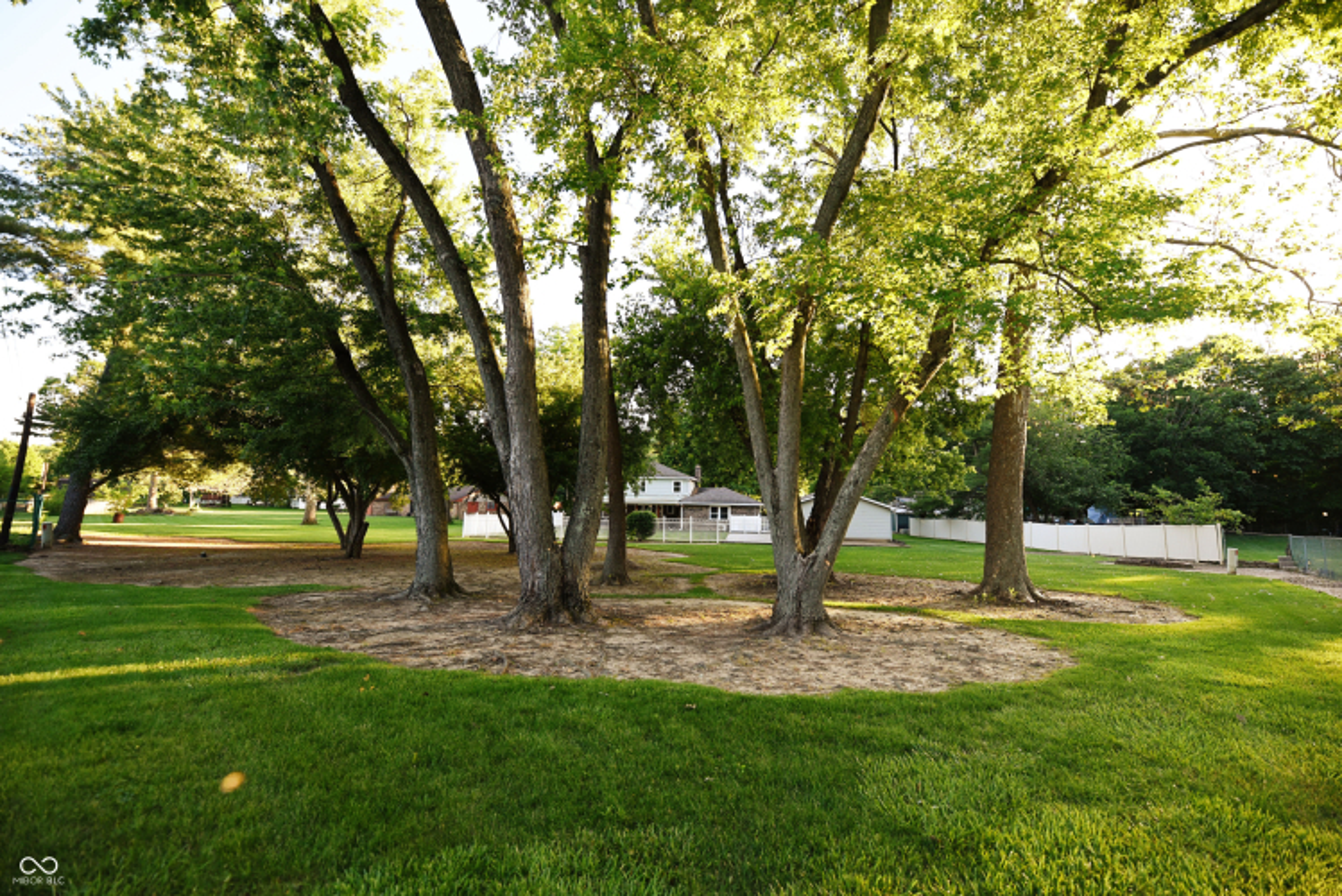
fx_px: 522
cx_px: 671
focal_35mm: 14
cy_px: 448
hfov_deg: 104.2
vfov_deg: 81.3
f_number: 2.8
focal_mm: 14
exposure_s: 1/1000
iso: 640
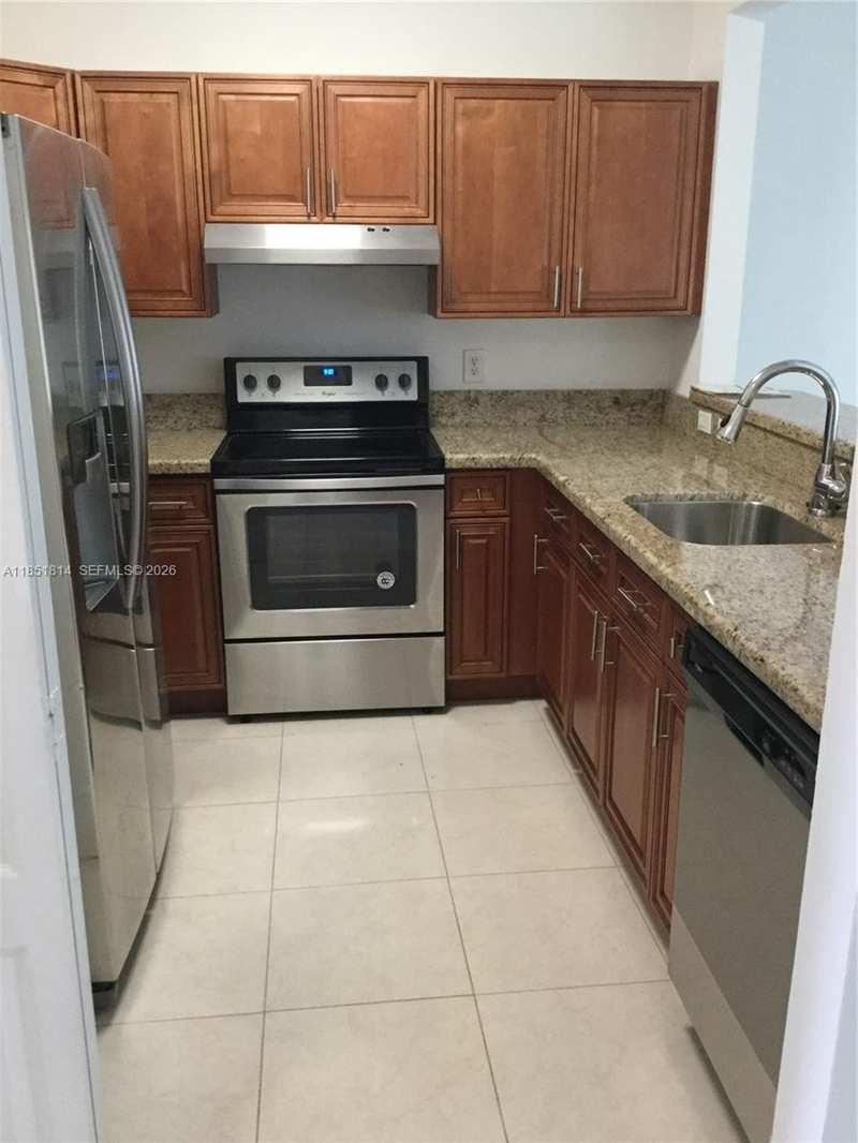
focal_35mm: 31
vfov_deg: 58.3
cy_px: 572
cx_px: 429
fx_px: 1024
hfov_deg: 45.5
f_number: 2.4
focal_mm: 3.3
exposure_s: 1/30
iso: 200
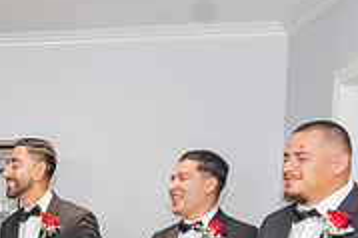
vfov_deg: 15.8
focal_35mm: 78
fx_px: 775
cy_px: 375
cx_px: -64
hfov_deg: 23.8
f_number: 4
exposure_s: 1/160
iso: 640
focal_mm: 24
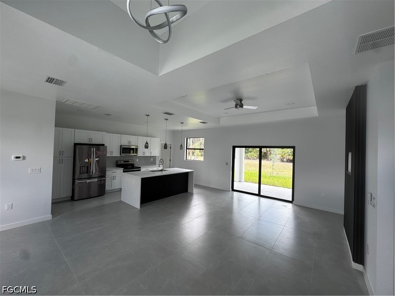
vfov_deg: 85.7
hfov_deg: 102.1
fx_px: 160
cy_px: 148
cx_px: 198
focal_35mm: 14
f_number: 2.2
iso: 40
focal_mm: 2.22
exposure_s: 1/135
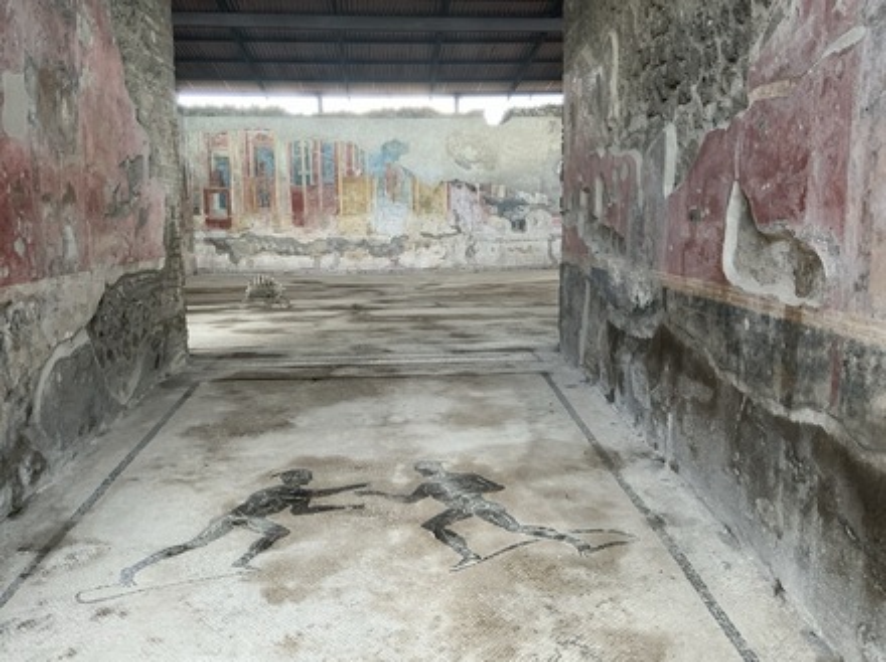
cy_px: 331
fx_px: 716
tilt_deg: -8.1
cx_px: 443
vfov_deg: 49.7
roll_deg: +0.9
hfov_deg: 63.5
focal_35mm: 28
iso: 64
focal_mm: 3
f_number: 1.8
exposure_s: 1/122
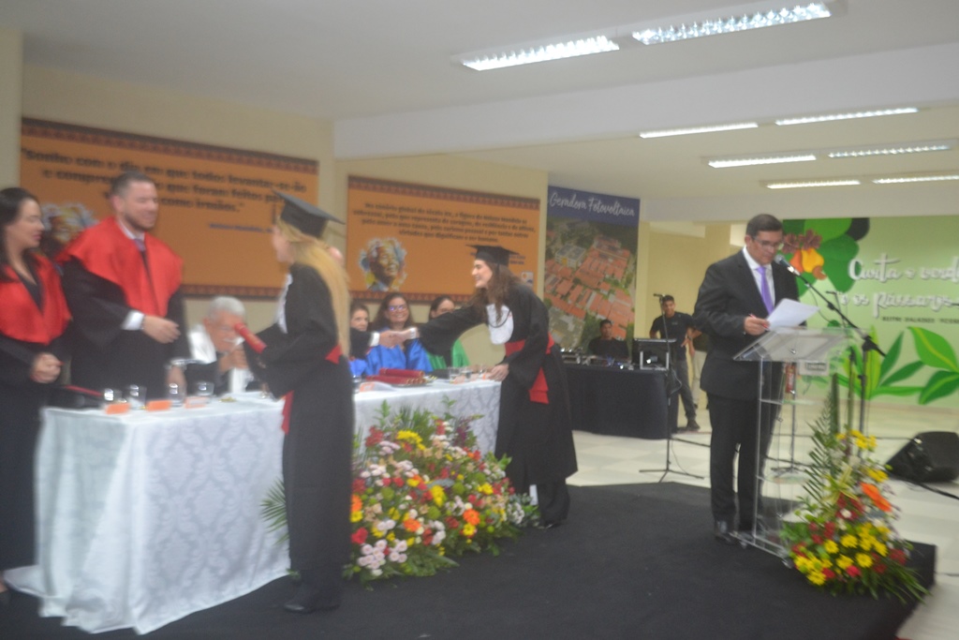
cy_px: 320
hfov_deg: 57.2
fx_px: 879
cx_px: 480
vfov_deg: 40.0
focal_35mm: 33
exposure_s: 1/60
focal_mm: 22
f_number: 3.8
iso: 1100
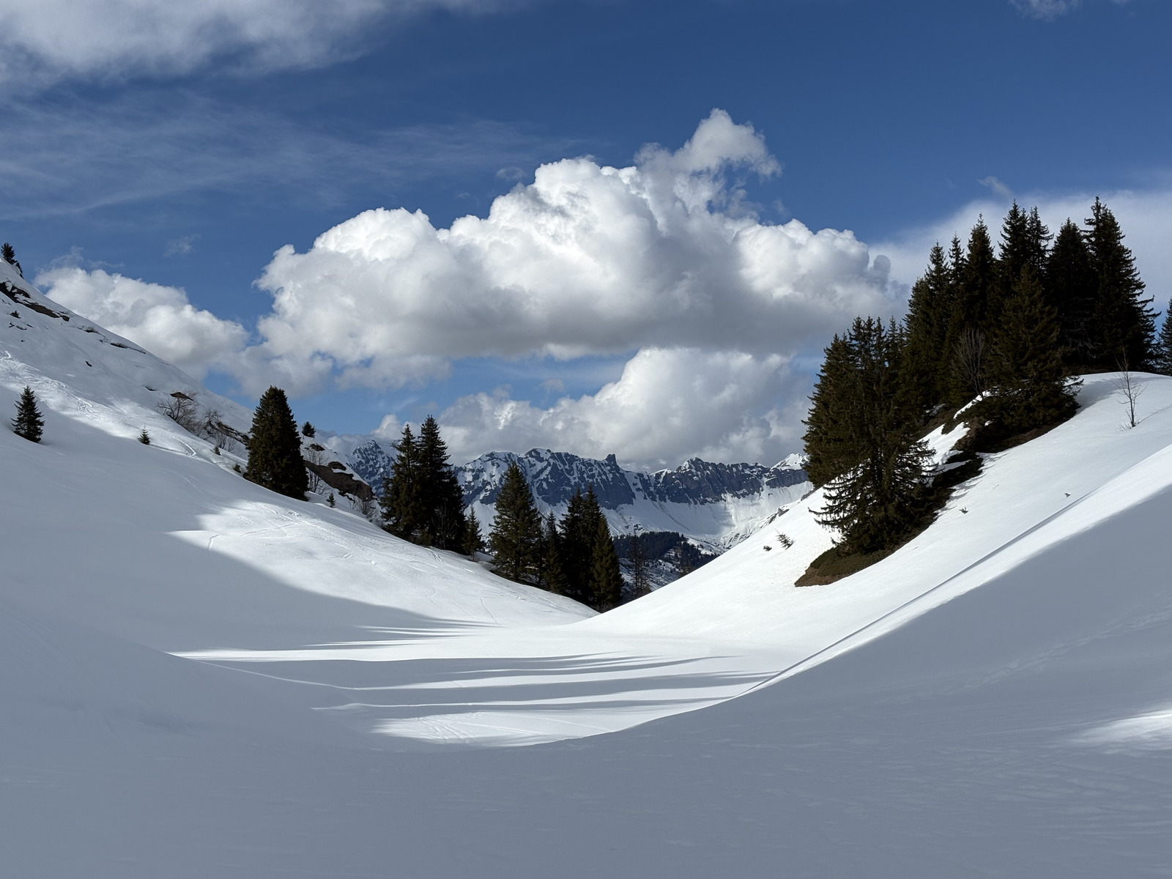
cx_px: 586
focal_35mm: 52
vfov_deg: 28.0
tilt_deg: +3.2
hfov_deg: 36.8
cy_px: 440
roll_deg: +2.0
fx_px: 1761
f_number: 1.6
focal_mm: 5.96
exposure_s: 1/5814
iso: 25
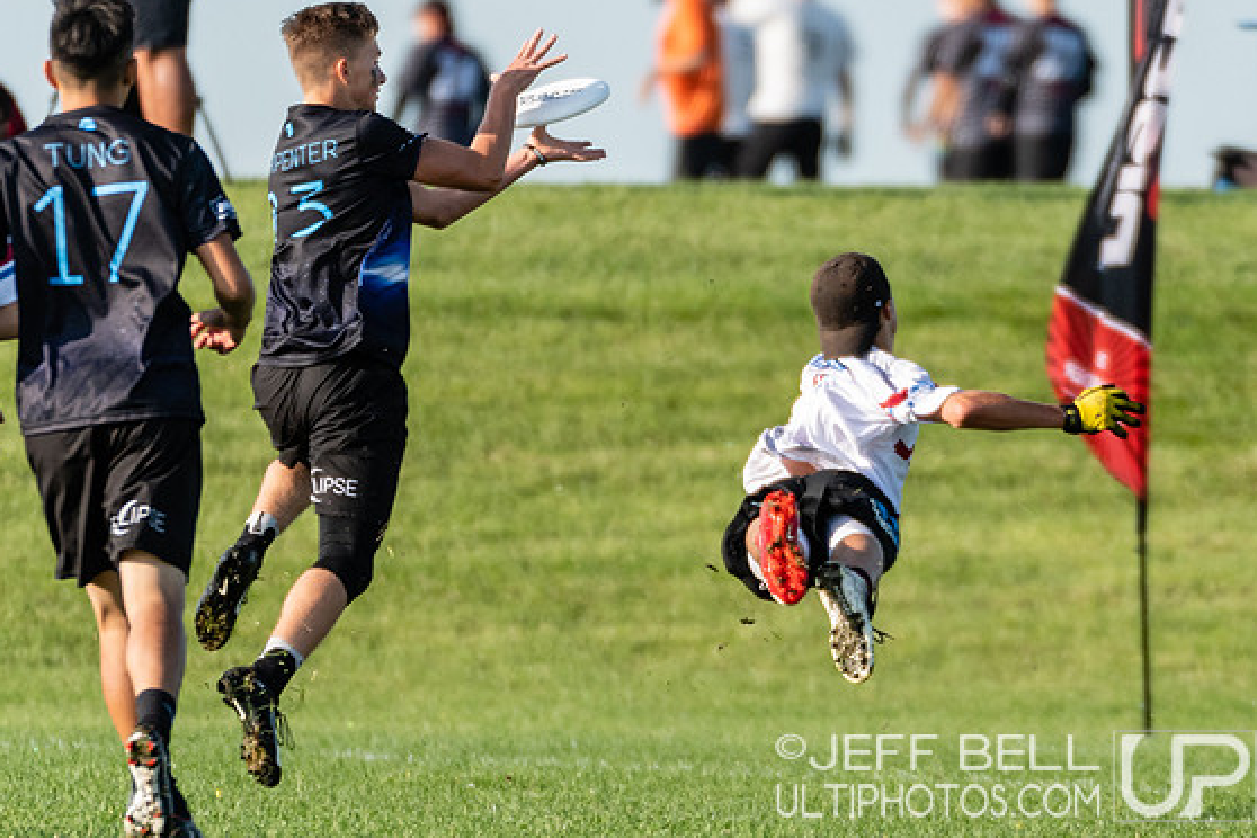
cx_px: 875
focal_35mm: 1110
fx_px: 38754
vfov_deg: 1.2
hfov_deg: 1.9
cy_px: 437
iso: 400
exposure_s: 1/1600
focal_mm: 400
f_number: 4
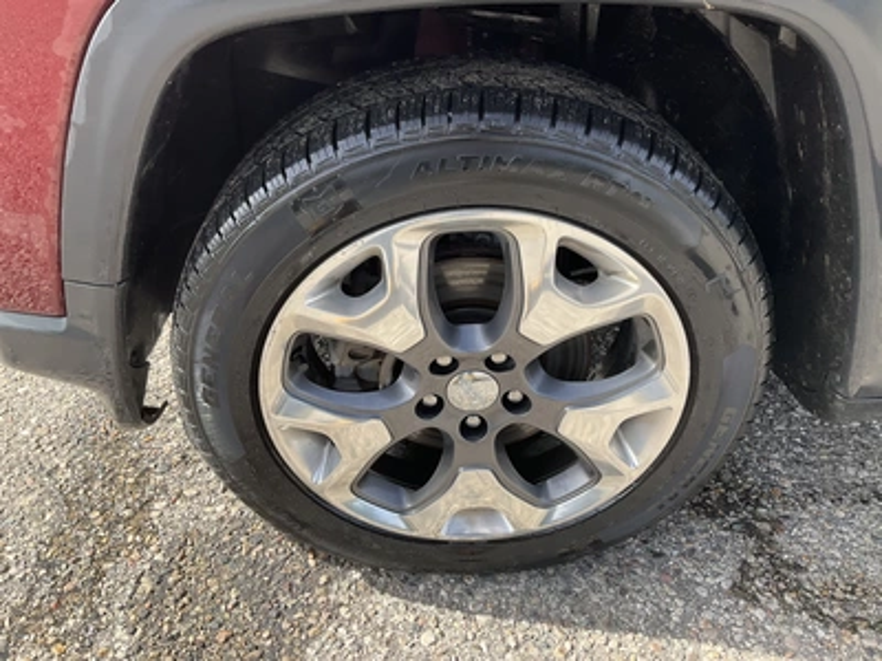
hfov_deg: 61.7
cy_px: 330
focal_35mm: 29
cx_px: 441
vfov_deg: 48.2
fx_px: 739
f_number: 1.8
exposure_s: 1/331
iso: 25
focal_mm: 3
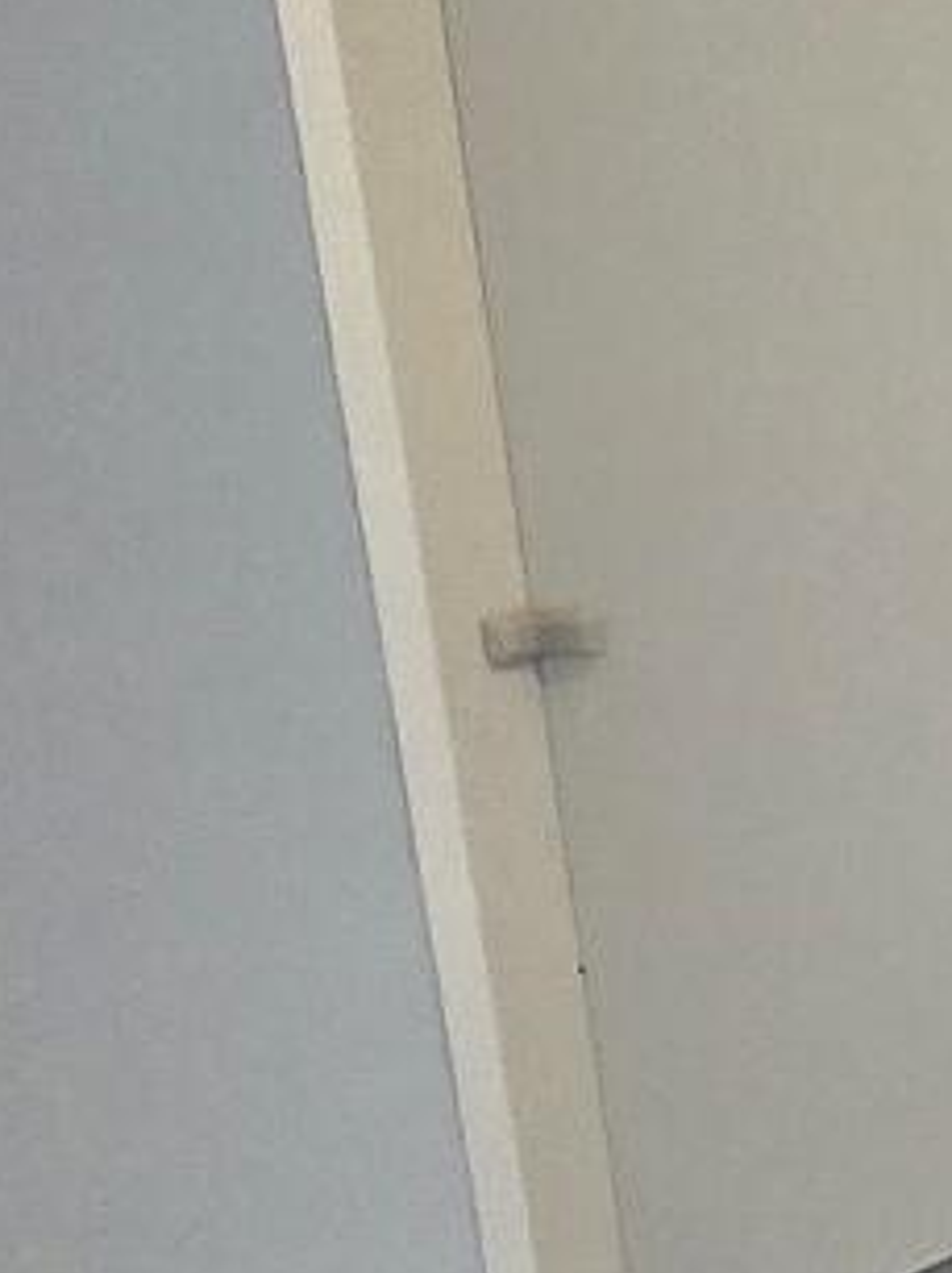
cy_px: 1007
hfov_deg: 11.2
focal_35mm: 85
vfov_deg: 22.7
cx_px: 2827
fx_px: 3121
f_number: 2.2
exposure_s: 1/101
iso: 160
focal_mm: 1.7
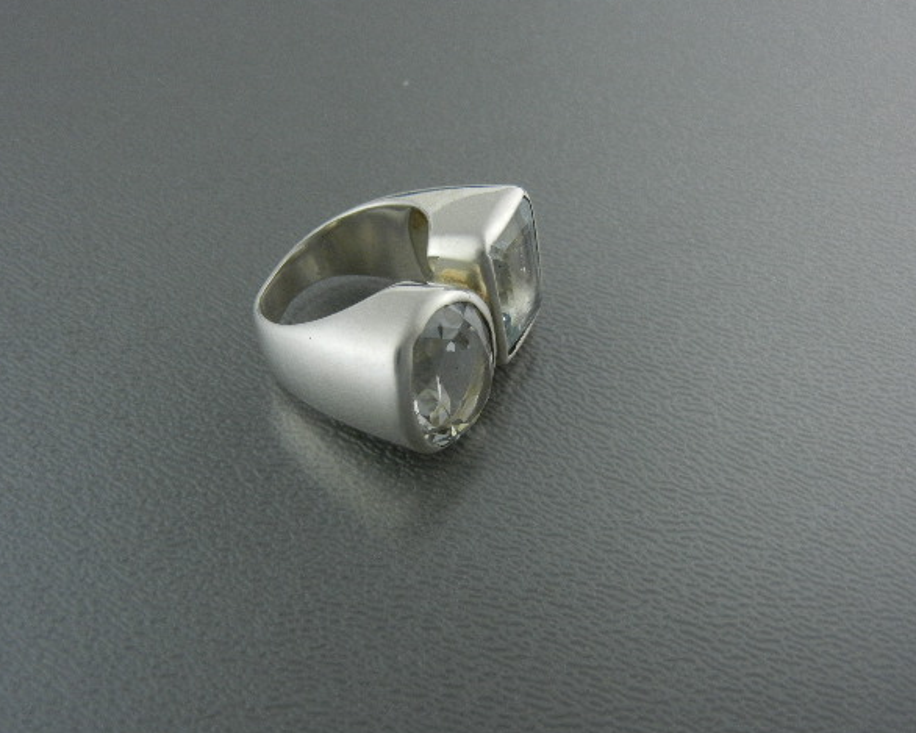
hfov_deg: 38.8
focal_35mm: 48
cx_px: 445
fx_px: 1301
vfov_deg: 31.5
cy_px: 364
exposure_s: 1/49.6
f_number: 3.8
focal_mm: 8.1
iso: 400
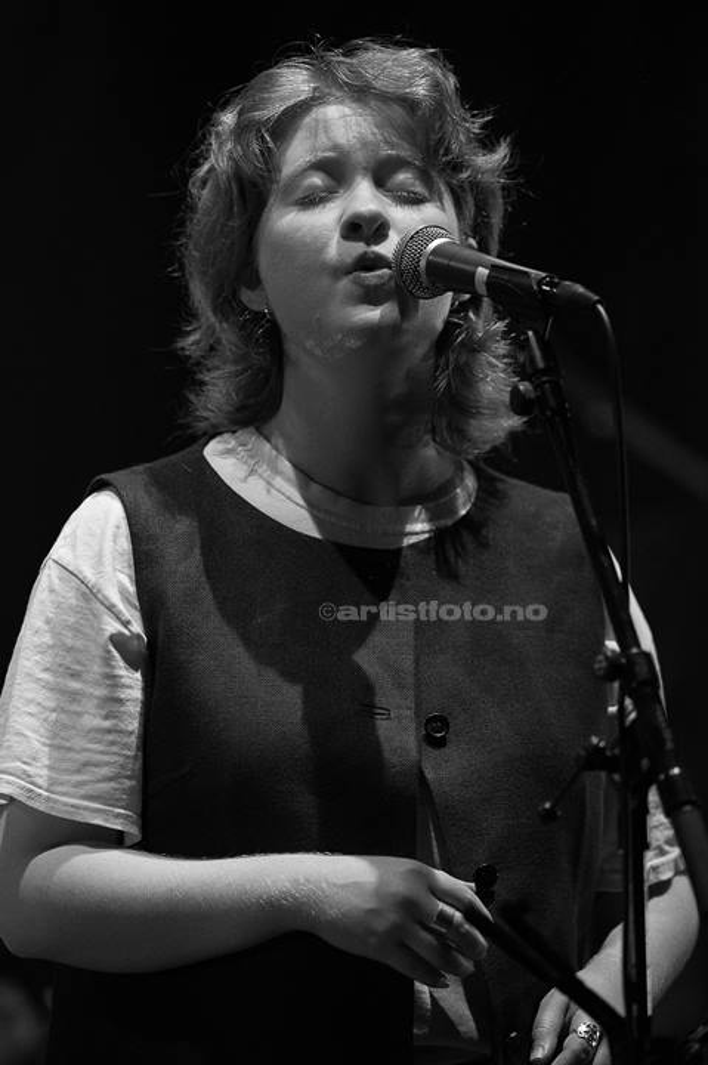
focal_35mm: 300
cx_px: 354
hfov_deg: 4.6
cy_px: 532
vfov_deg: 6.9
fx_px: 8862
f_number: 2.8
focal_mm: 300
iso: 3200
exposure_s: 1/1000
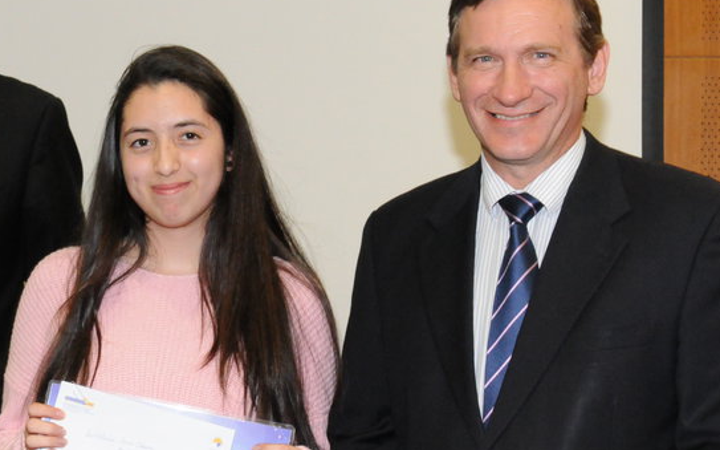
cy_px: 155
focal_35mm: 76
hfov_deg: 26.9
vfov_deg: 17.1
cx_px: 204
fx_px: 1490
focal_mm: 27
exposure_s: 1/13
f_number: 9
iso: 2000
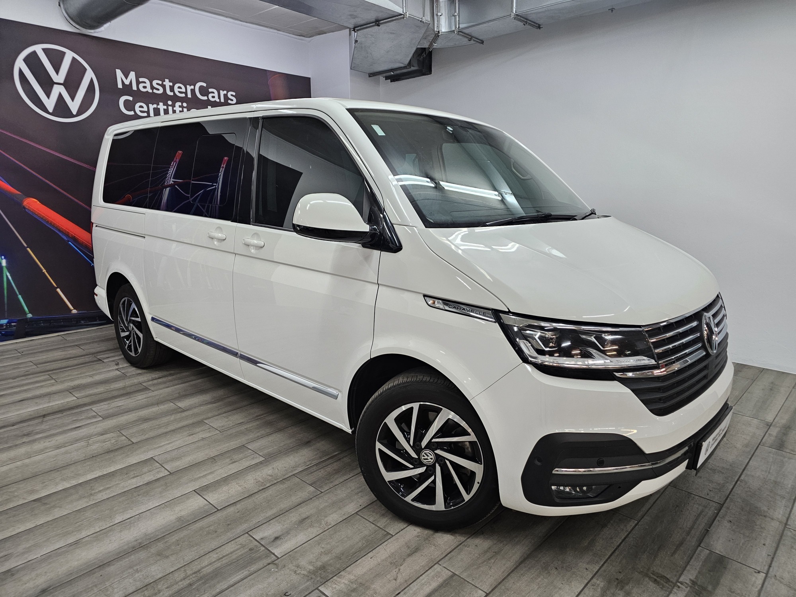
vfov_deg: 58.9
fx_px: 529
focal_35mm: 23
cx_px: 398
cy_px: 298
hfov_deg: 73.9
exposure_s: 1/100
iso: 250
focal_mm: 6.3
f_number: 1.7
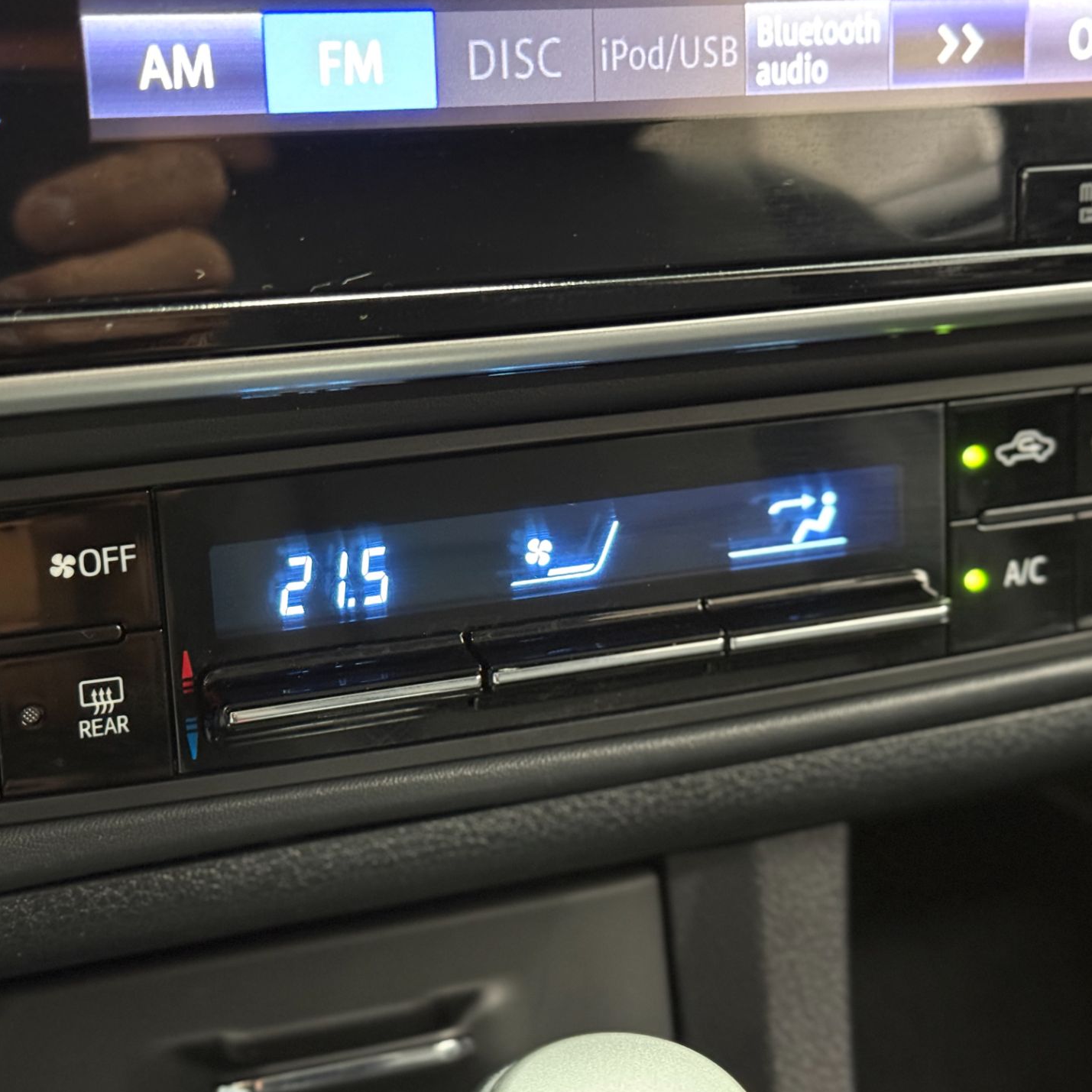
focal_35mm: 57
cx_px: 499
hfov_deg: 30.0
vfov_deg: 30.0
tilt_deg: -24.5
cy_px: 546
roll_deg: -4.0
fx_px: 2034
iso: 800
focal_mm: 6.76
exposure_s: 1/20
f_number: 1.78
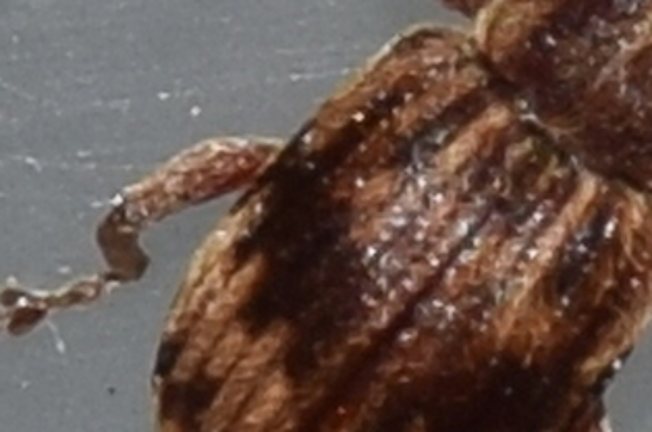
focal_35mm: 647
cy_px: -35
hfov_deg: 3.2
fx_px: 11694
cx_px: 583
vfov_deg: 2.1
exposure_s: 1/160
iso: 100
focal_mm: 140
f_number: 13
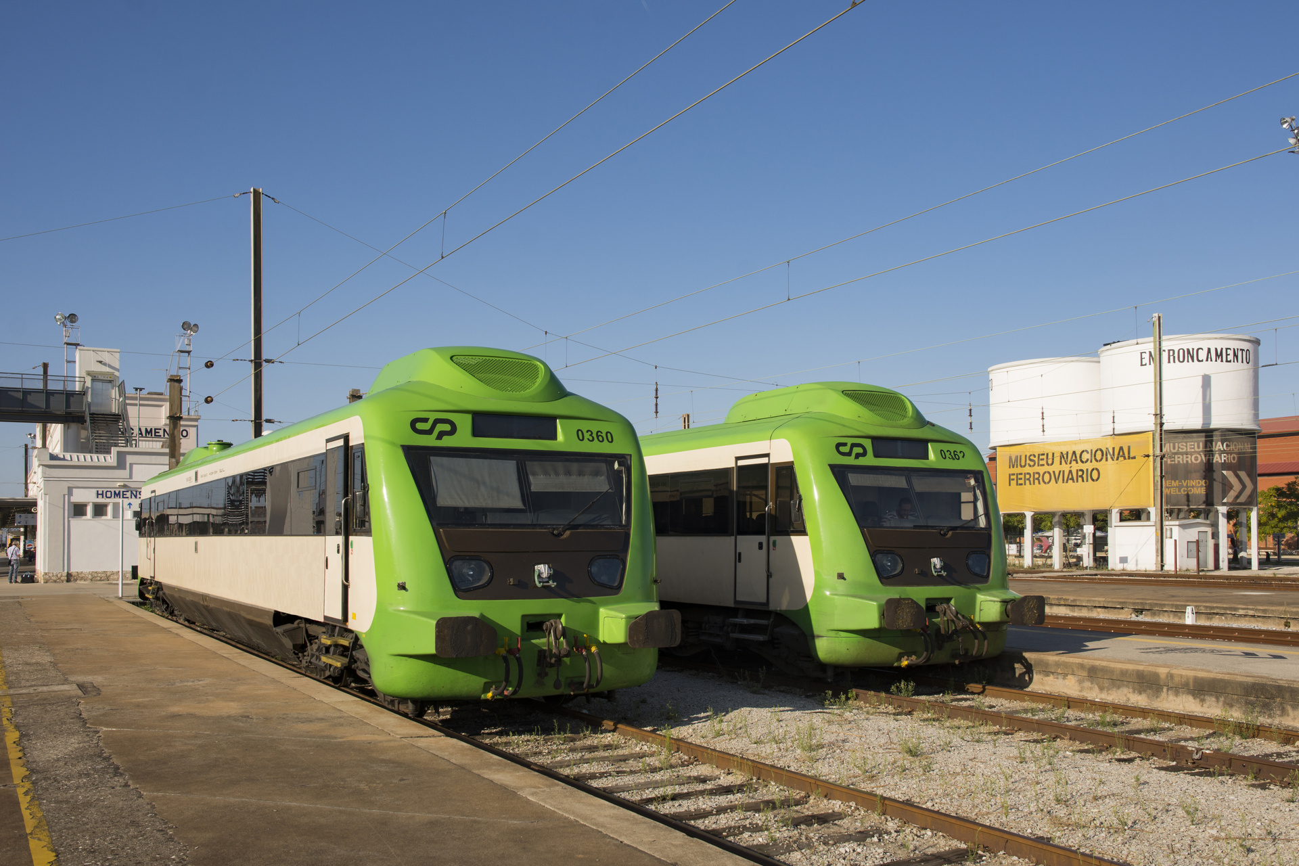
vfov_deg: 40.0
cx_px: 650
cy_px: 433
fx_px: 1191
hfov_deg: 57.2
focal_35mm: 33
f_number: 7.1
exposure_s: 1/400
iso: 100
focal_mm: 22
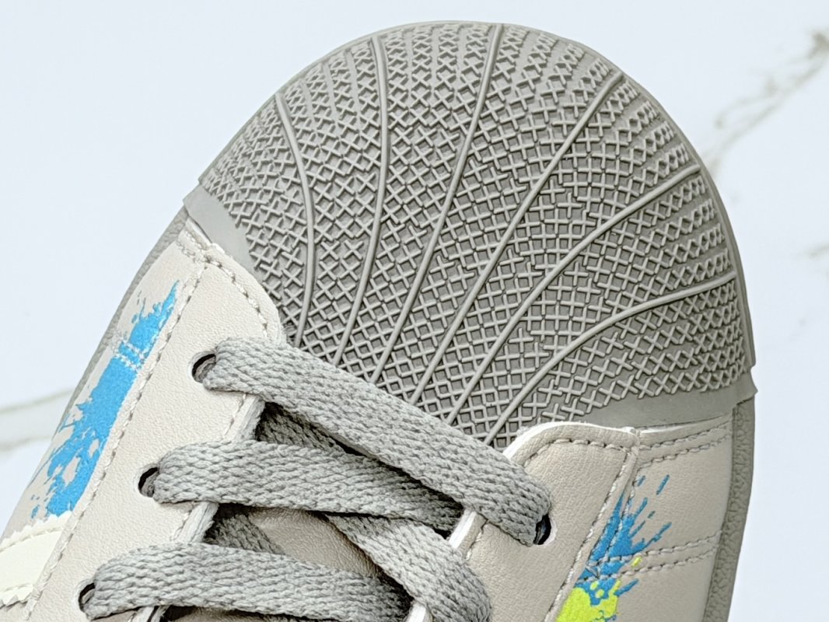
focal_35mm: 48
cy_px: 311
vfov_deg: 30.3
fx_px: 1150
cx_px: 414
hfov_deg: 39.6
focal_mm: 6.76
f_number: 1.78
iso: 64
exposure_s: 1/364
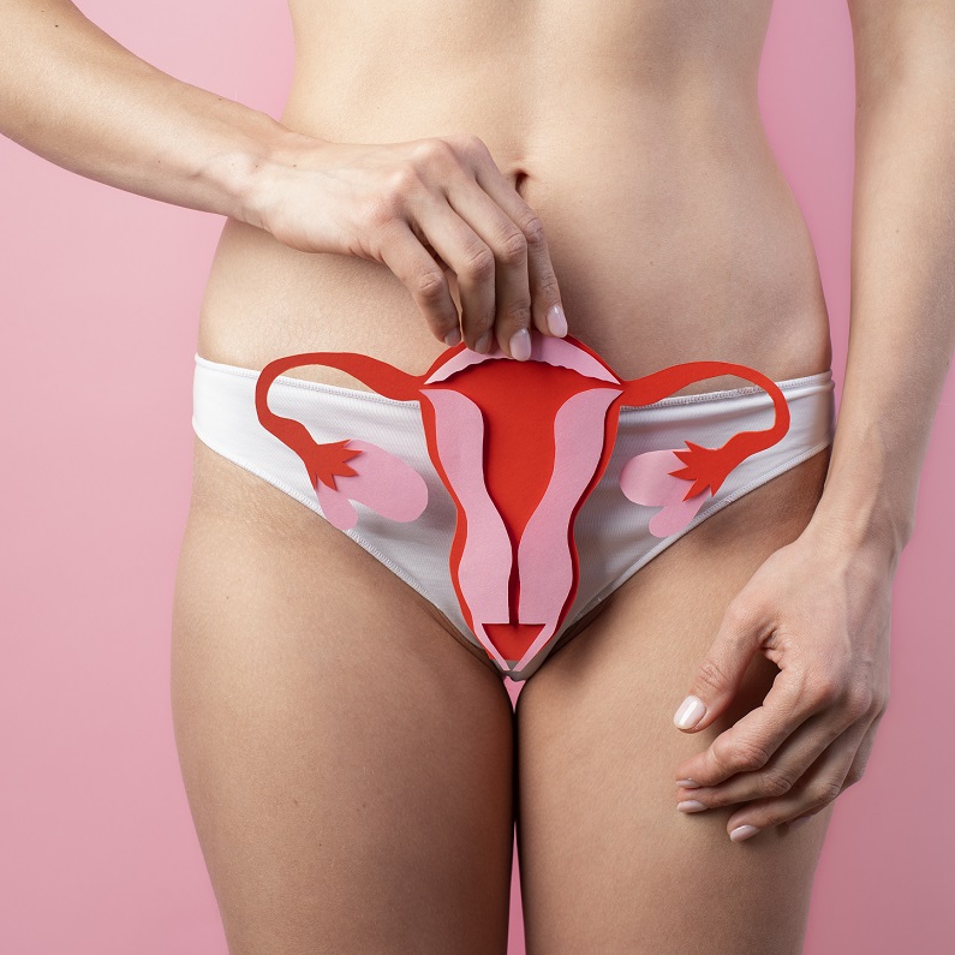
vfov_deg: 26.9
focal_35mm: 64
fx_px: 1998
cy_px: 479
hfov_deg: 26.9
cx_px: 514
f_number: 4
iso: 250
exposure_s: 1/100
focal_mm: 50
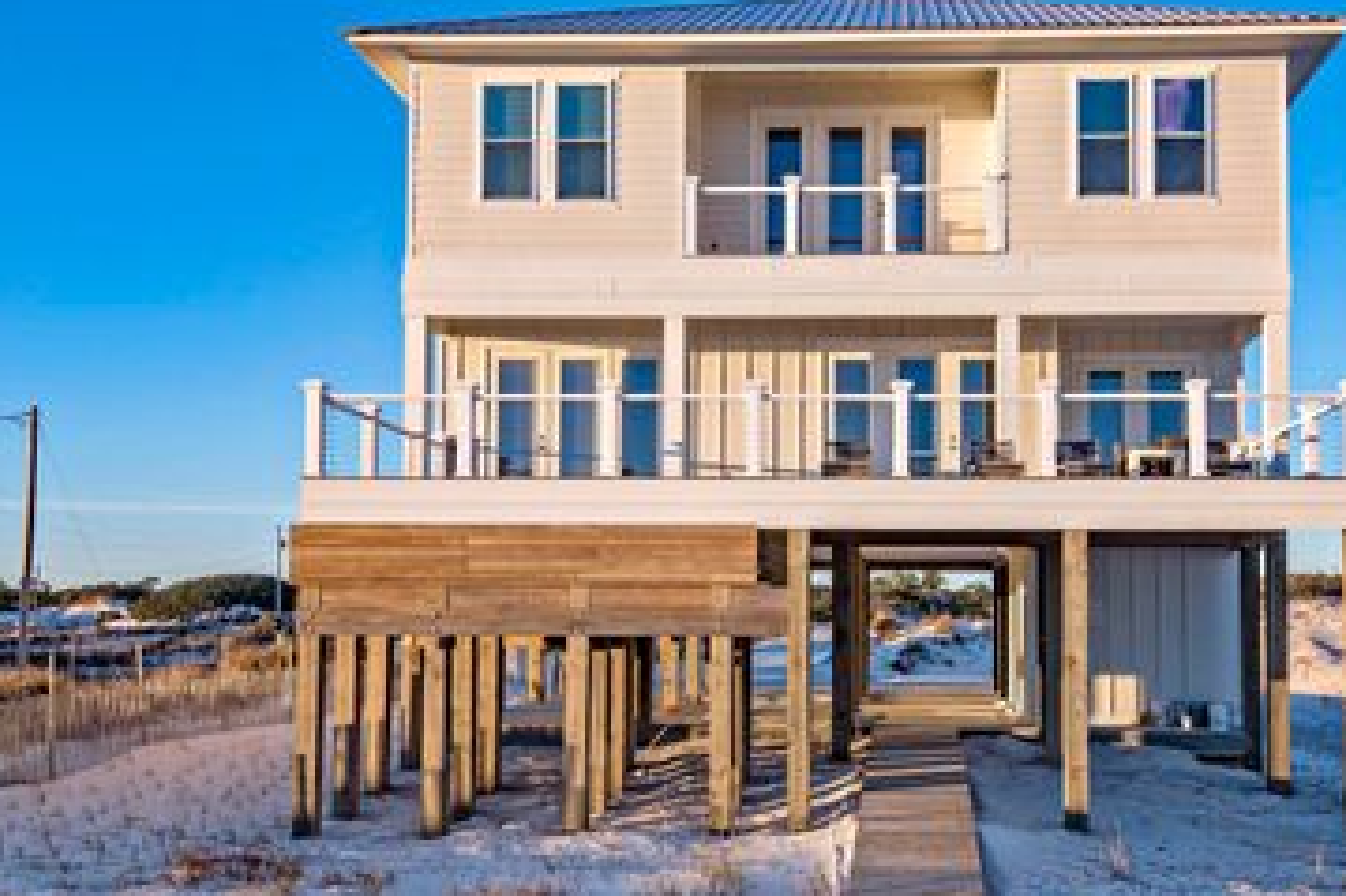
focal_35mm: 39
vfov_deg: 34.1
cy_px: 538
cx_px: 840
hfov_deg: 49.1
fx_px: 1457
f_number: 13
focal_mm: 28
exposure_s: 1/60
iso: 200
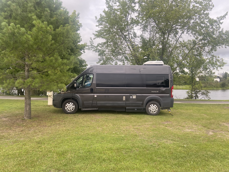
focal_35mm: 26
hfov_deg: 67.3
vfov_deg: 53.1
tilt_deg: -1.6
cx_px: 114
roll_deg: -0.7
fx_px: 172
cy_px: 86
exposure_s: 1/122
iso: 64
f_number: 1.8
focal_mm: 4.25
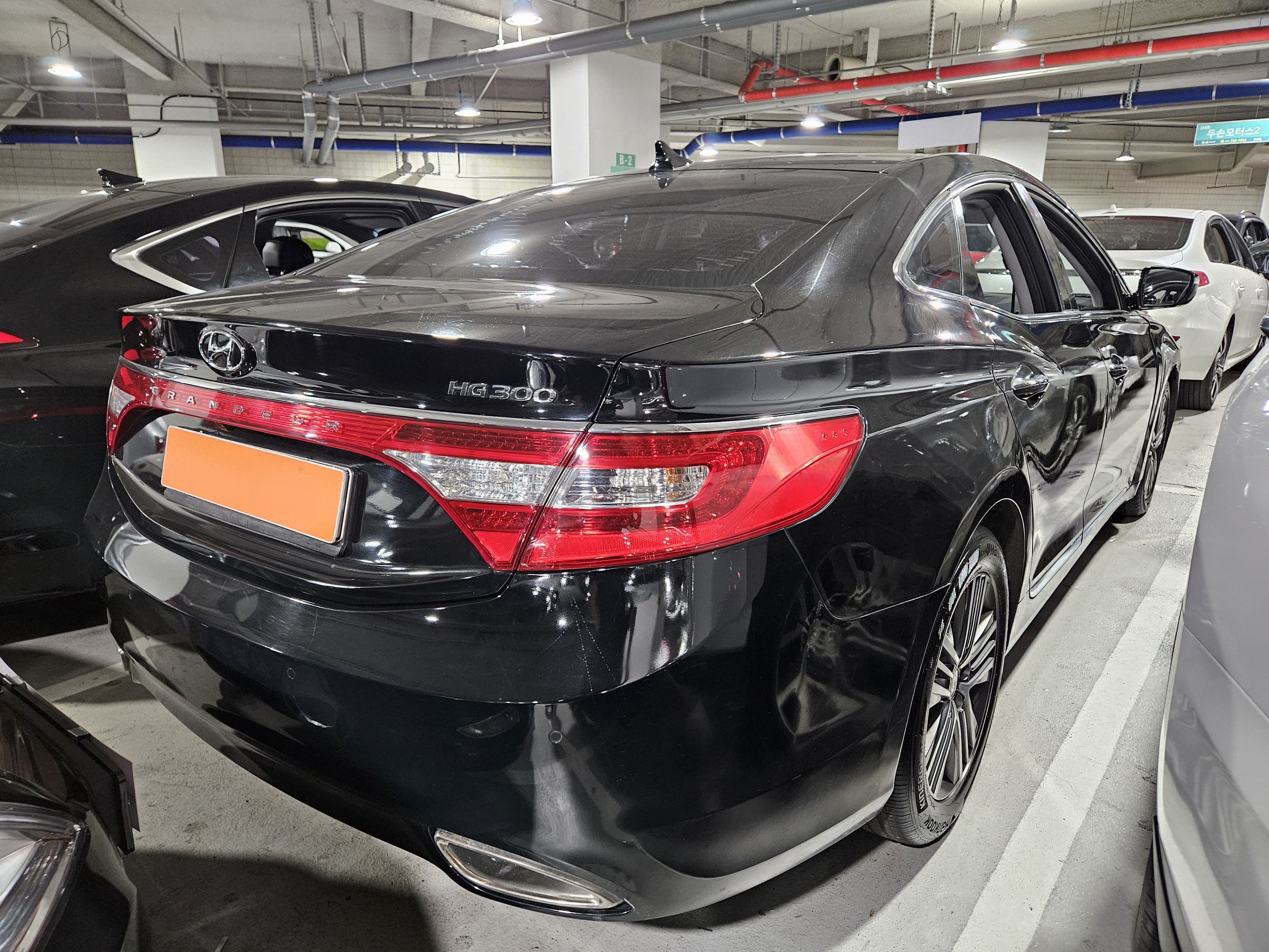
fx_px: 843
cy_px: 476
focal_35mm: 23
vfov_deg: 58.9
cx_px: 634
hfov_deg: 73.9
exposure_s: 1/30
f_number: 1.8
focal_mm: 5.4
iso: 500
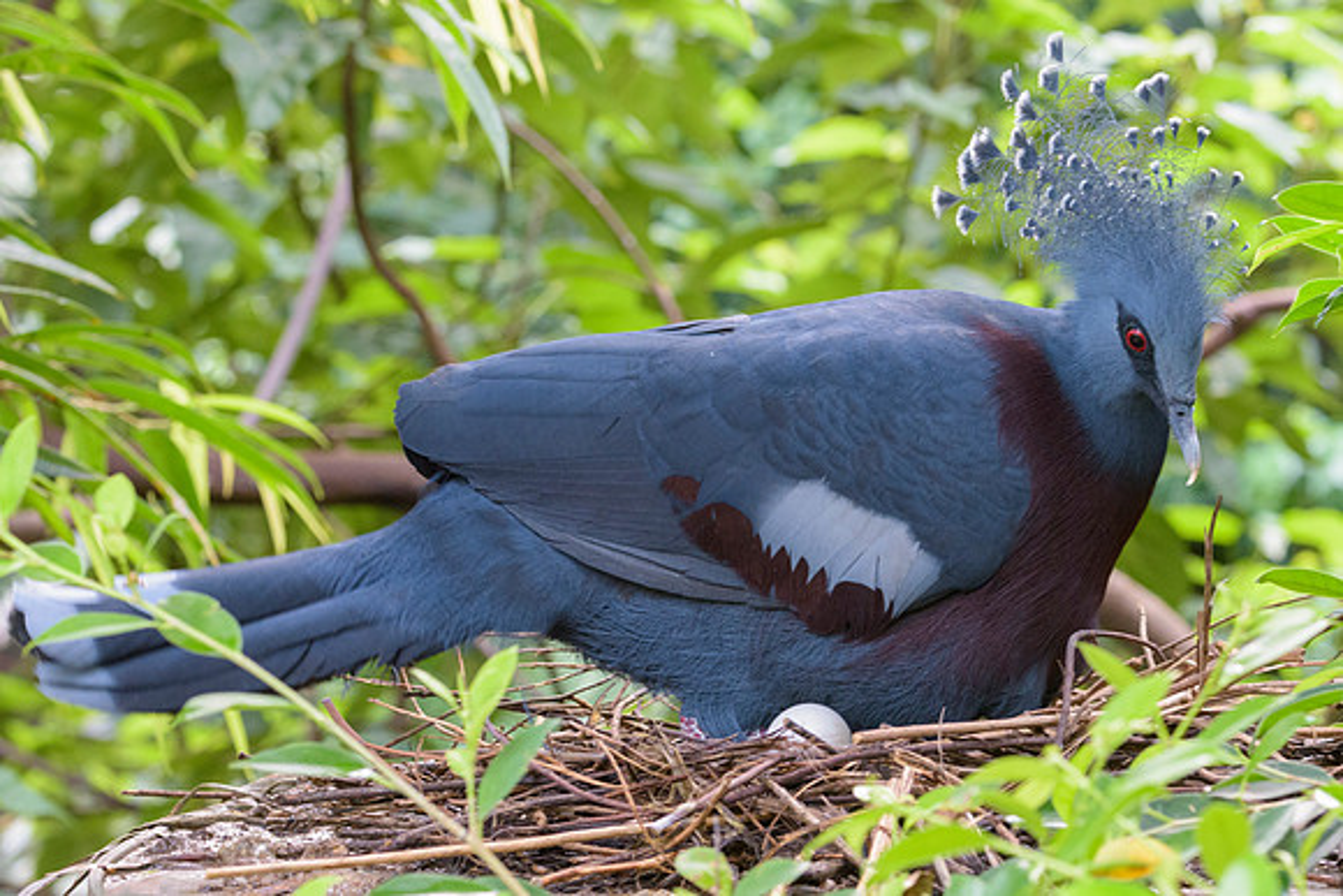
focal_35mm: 171
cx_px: 850
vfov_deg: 8.0
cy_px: 567
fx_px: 6375
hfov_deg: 12.0
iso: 2500
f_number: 8
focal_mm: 135
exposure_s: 1/50
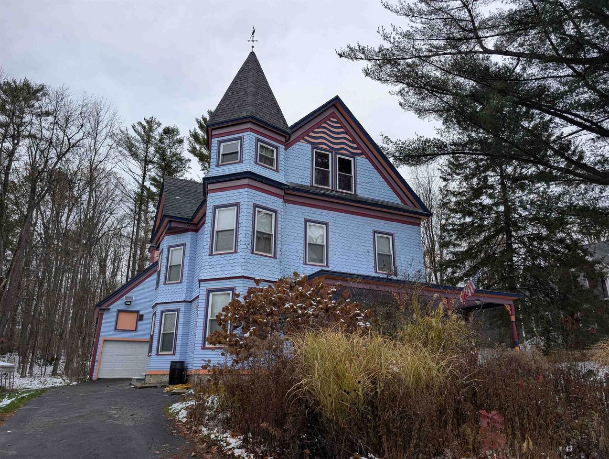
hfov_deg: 71.5
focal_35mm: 24
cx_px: 304
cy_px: 230
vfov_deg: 56.9
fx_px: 423
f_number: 1.68
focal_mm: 6.9
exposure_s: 1/136
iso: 22
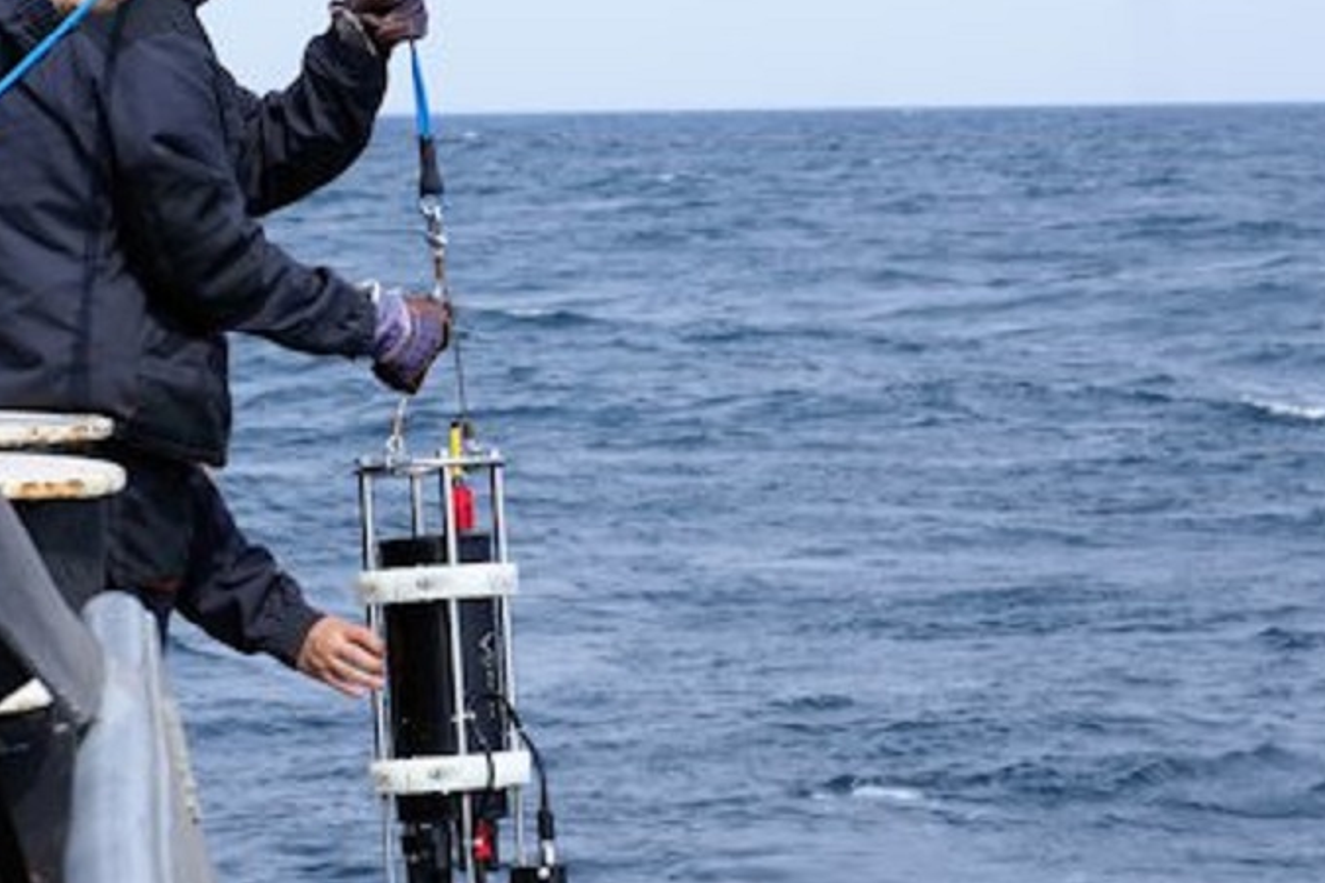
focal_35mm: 100
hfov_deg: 20.4
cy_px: 379
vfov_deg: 13.7
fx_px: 3680
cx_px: 630
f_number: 6.3
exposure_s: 1/400
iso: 100
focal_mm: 50
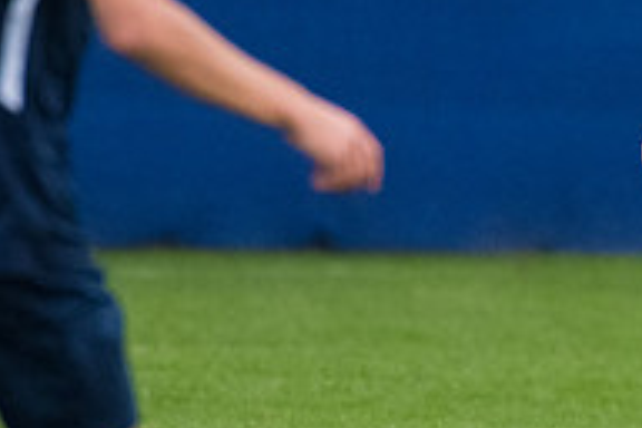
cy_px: 154
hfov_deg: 1.1
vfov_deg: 0.8
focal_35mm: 1812
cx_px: 829
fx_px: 32311
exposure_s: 1/2000
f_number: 5.6
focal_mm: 400
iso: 3200
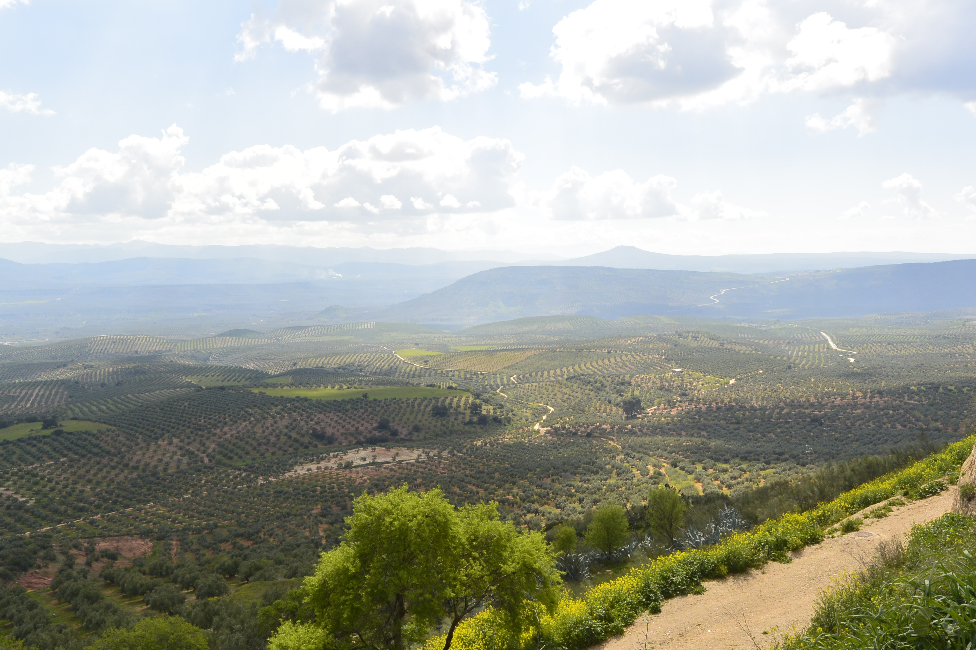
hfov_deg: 54.4
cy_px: 325
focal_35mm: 35
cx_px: 488
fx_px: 949
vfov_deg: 37.9
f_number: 9
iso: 160
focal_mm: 13
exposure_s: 1/250
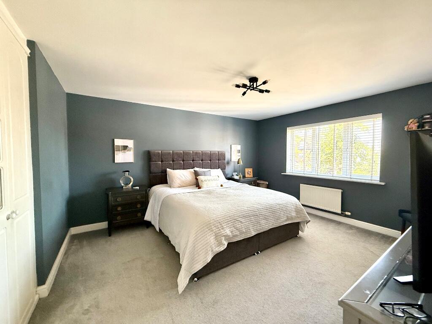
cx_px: 216
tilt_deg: -1.7
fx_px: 175
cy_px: 162
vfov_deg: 85.7
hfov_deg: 102.1
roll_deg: -0.3
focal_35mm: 14
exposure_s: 1/77
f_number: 2.2
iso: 320
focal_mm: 2.22
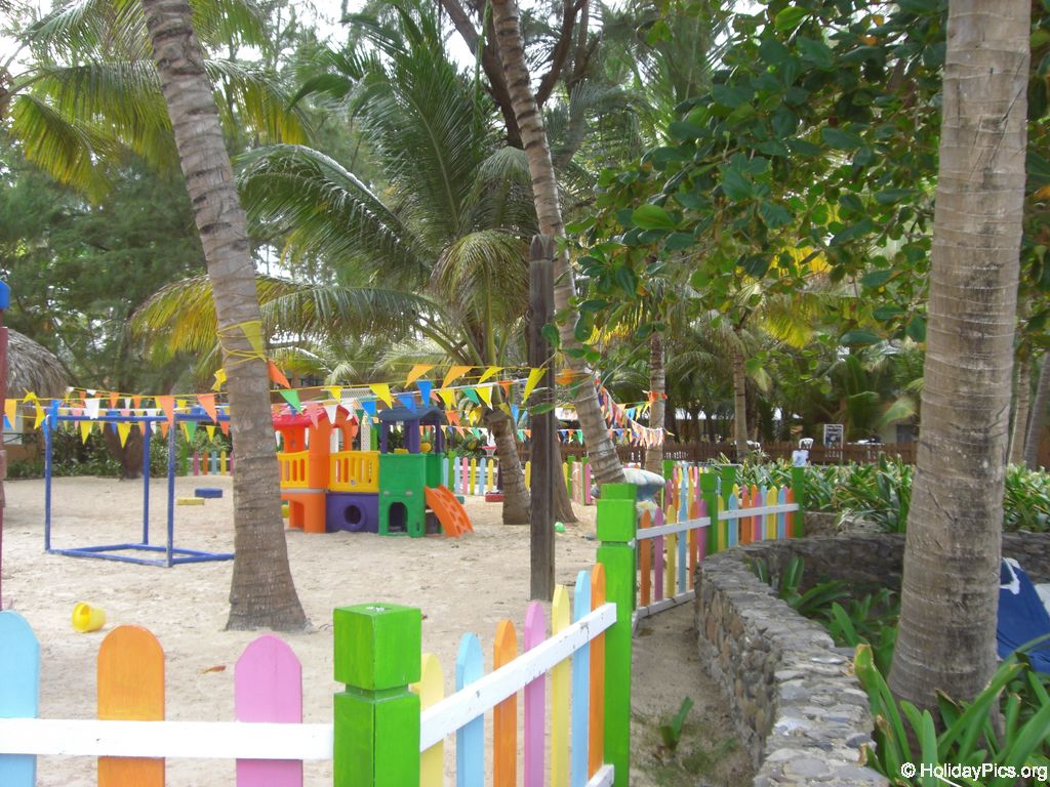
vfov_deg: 37.7
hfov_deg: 49.0
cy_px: 394
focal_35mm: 38
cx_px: 525
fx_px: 1153
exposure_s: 1/80
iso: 64
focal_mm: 6.2
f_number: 2.7
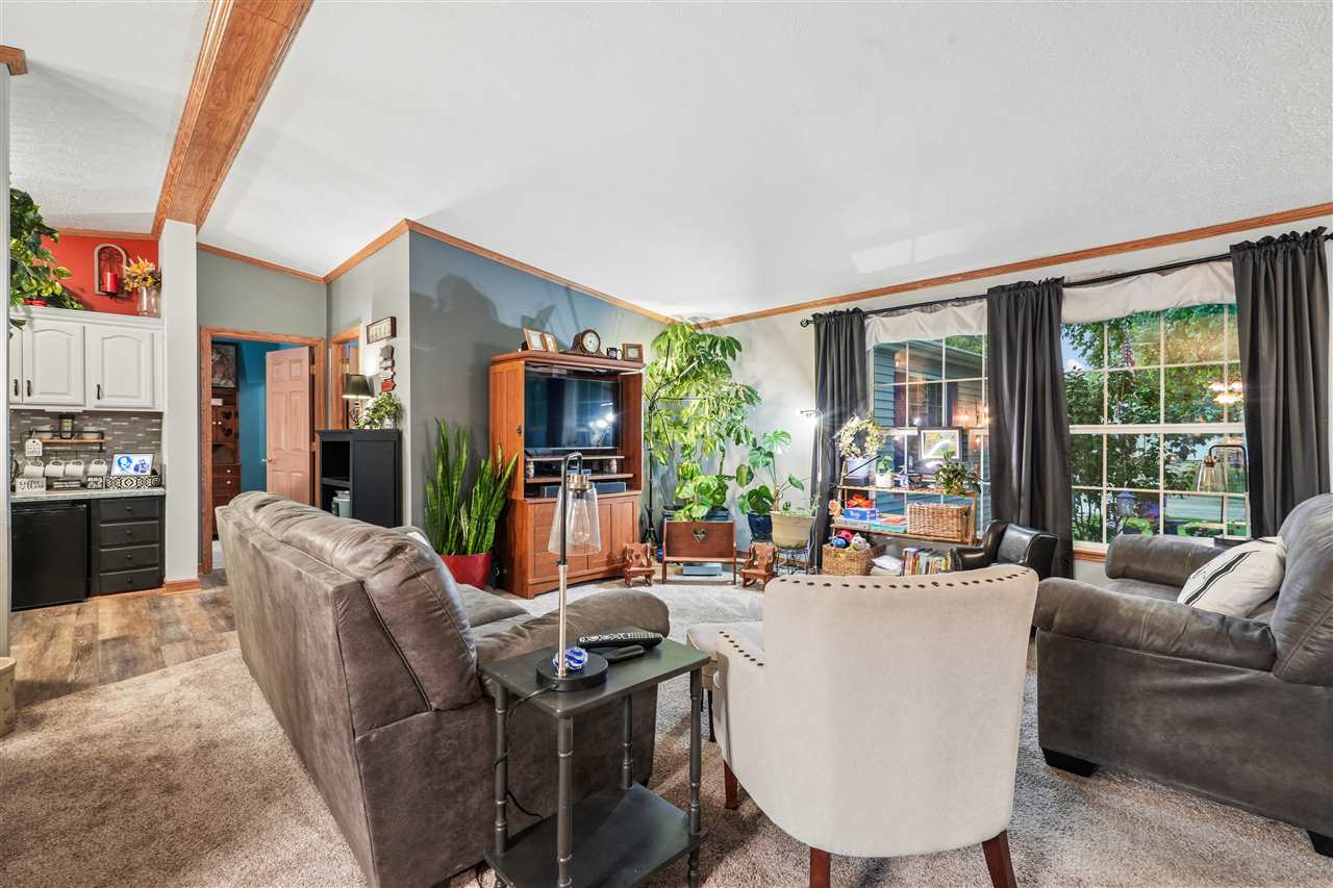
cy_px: 444
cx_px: 666
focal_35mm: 16
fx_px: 592
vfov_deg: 73.7
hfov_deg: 96.7
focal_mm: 16
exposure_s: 1/2.5
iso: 640
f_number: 10
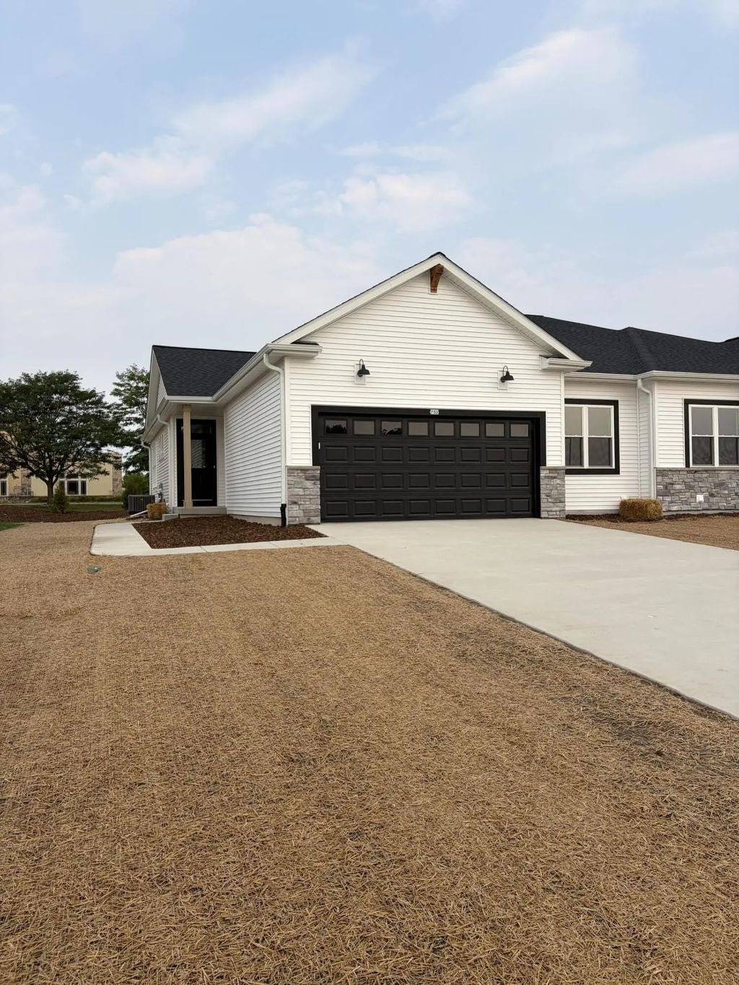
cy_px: 492
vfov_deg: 67.3
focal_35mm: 26
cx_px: 370
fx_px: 740
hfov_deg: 53.1
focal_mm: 5.96
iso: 50
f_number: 1.6
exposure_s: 1/1550
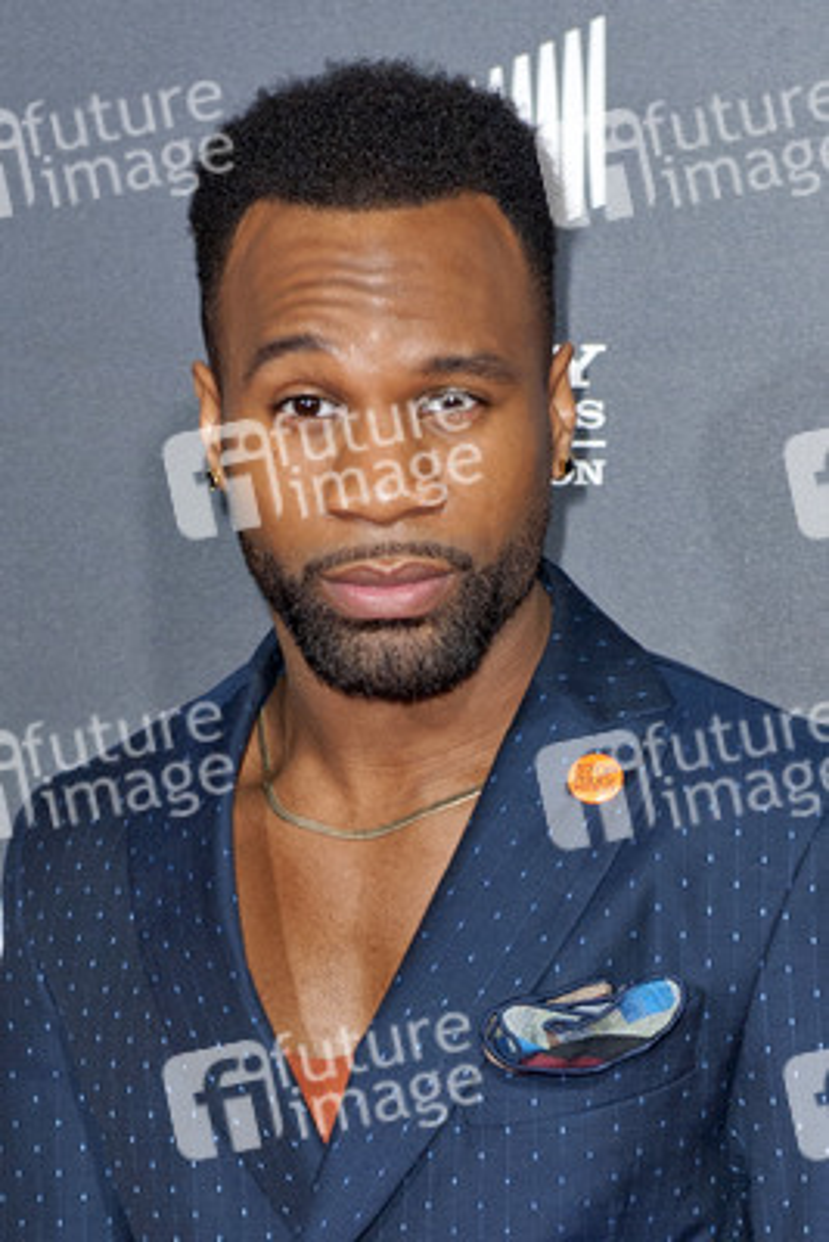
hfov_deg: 19.5
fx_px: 2416
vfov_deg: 28.8
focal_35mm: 70
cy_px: 621
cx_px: 414
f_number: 4.5
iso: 800
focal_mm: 70
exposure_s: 1/400
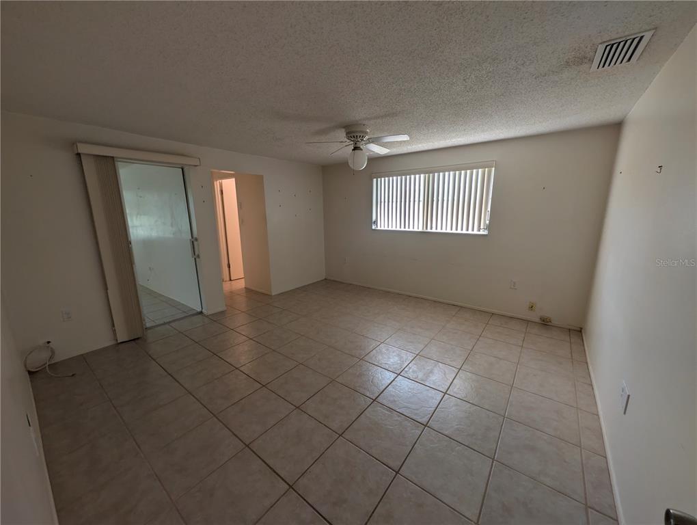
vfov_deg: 94.6
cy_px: 262
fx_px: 242
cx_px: 348
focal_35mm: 12
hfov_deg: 110.5
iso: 74
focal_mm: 2.02
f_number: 1.7
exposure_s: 1/60
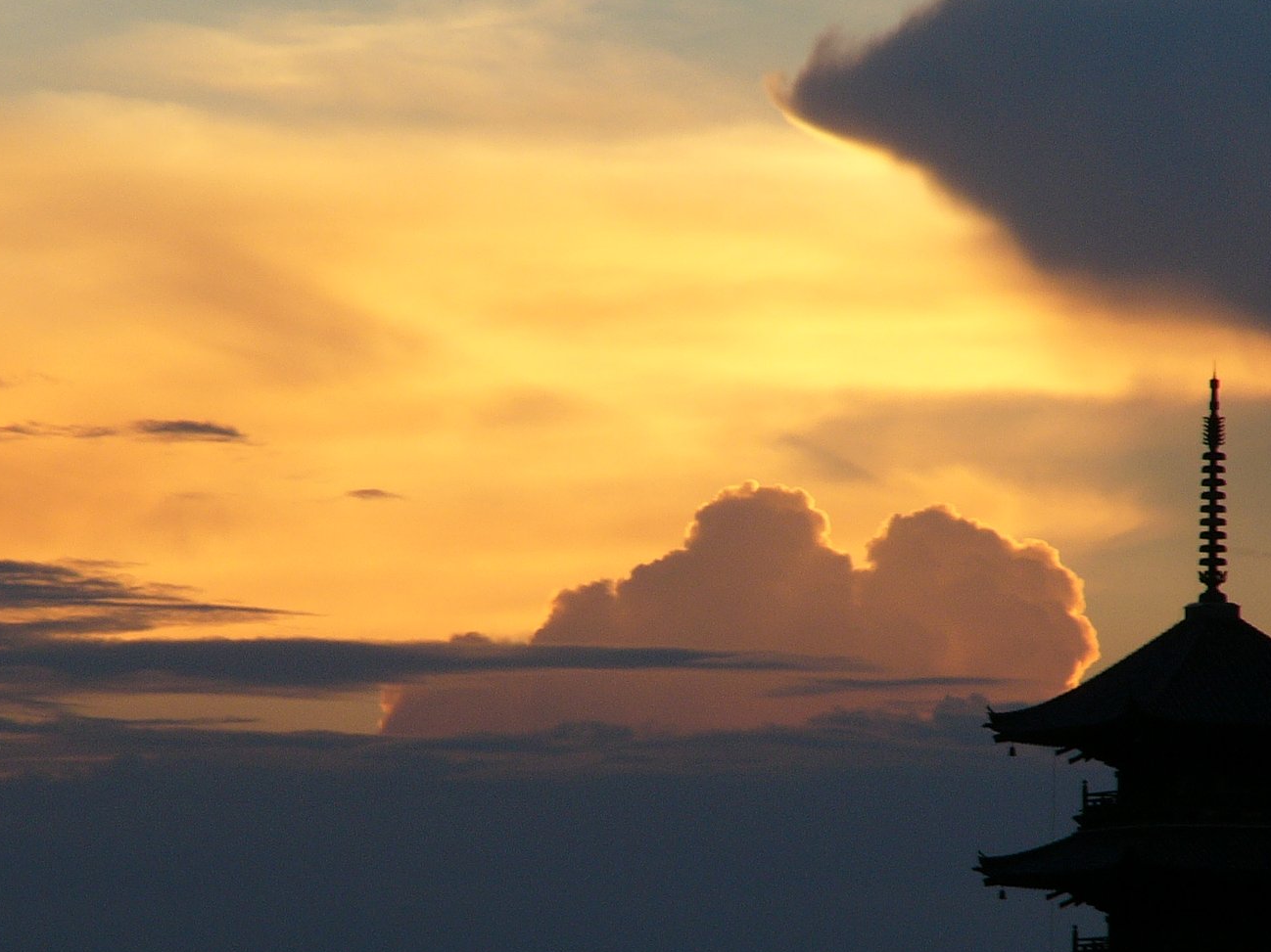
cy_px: 697
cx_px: 647
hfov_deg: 4.0
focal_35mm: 494
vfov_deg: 3.0
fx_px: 18135
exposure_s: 1/30
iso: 50
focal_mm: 52.1
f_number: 7.3
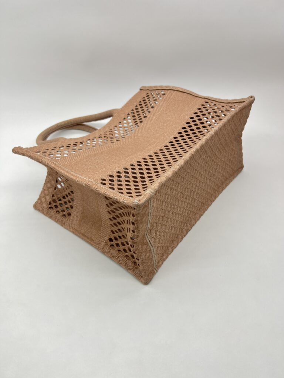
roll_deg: +0.8
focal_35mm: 26
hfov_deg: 53.1
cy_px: 189
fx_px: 284
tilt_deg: -41.0
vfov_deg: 67.3
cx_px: 142
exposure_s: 1/106
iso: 32
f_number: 1.5
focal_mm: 5.7
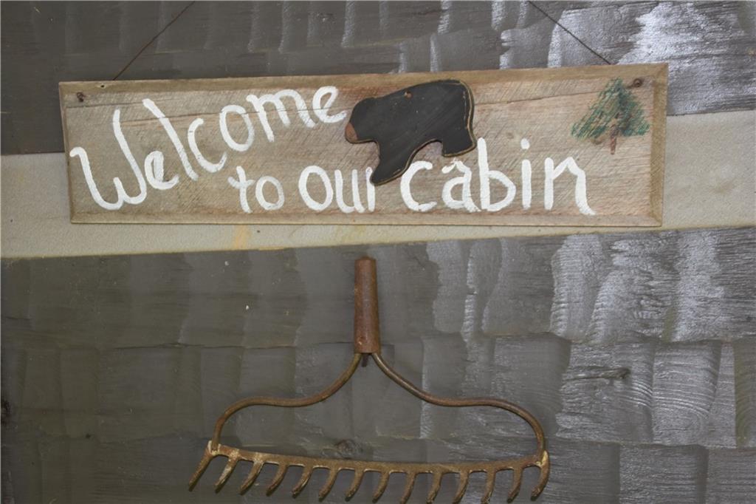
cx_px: 378
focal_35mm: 52
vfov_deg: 25.7
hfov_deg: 37.9
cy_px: 252
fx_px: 1102
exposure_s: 1/60
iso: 500
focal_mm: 35
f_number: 4.5
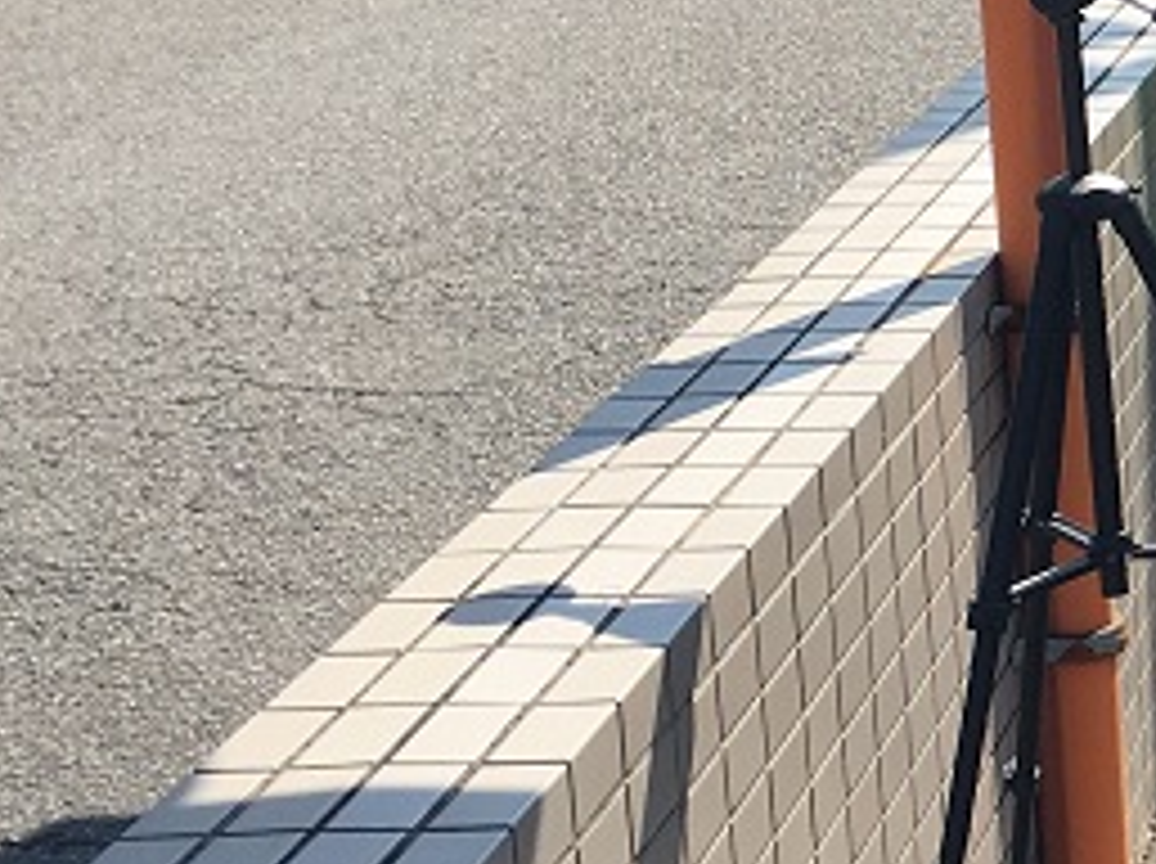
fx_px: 3768
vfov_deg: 13.1
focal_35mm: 113
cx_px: 1930
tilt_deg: -14.4
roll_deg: +0.9
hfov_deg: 15.5
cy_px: 418
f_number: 2.2
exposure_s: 1/927
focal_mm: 4.15
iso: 25
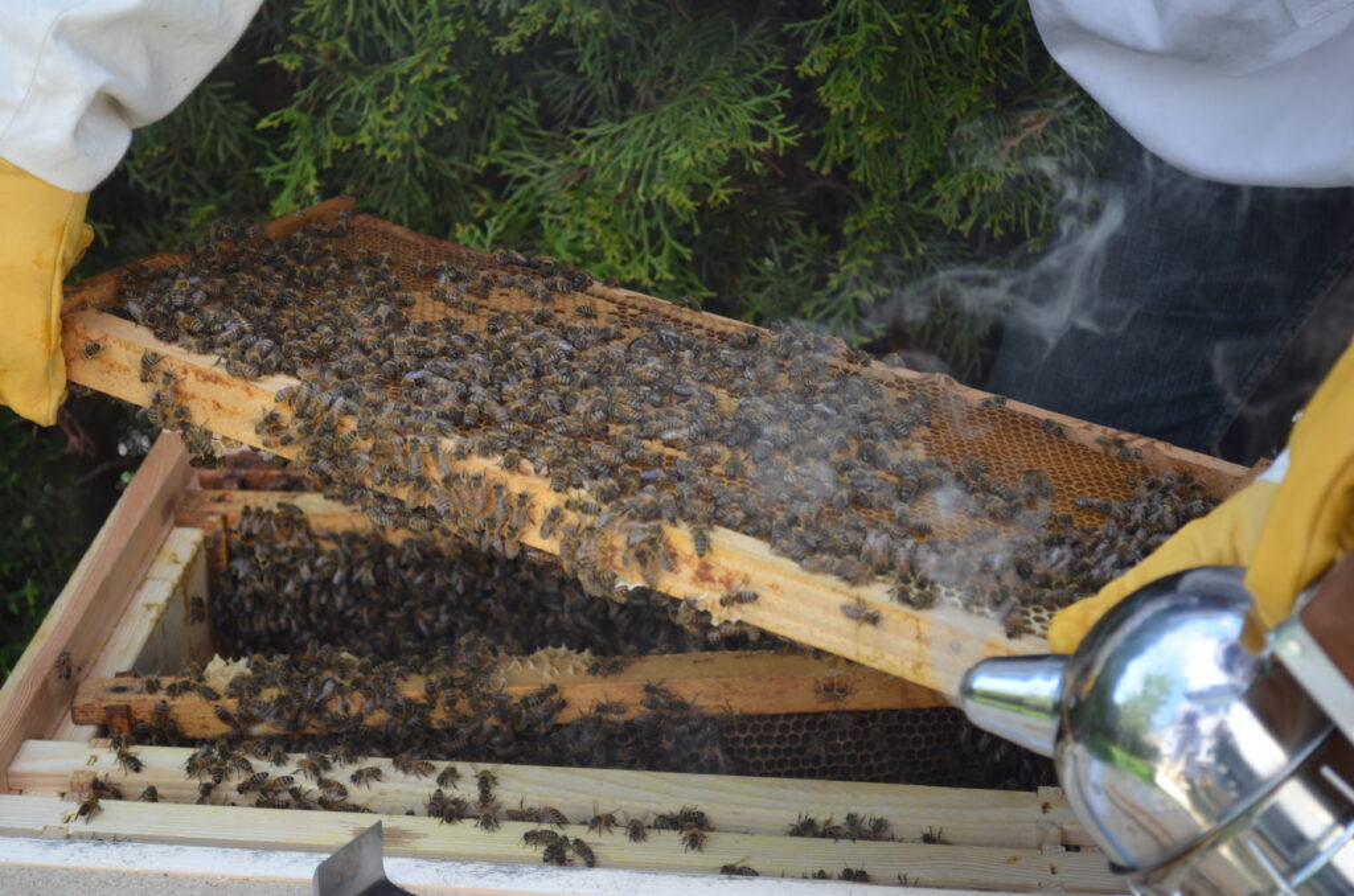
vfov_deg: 16.5
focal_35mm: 82
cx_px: 677
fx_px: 3096
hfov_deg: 24.7
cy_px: 448
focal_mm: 55
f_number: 6.3
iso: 200
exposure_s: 1/160
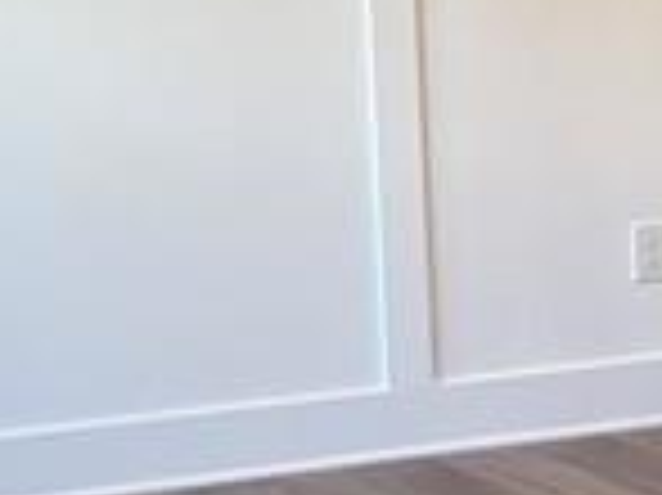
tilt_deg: -5.0
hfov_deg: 9.3
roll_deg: +0.7
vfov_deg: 8.2
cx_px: 1783
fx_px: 3459
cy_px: 122
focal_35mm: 181
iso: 80
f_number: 1.6
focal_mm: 5.96
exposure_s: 1/60
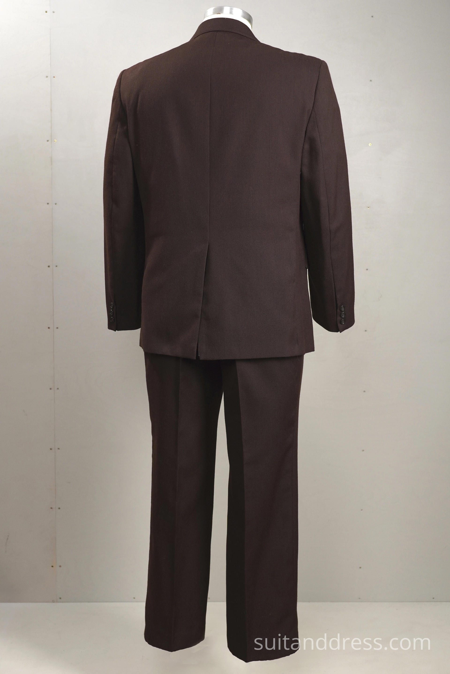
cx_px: 225
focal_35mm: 48
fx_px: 900
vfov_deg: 41.1
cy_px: 337
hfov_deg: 28.1
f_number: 4
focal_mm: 32
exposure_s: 1/125
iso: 400
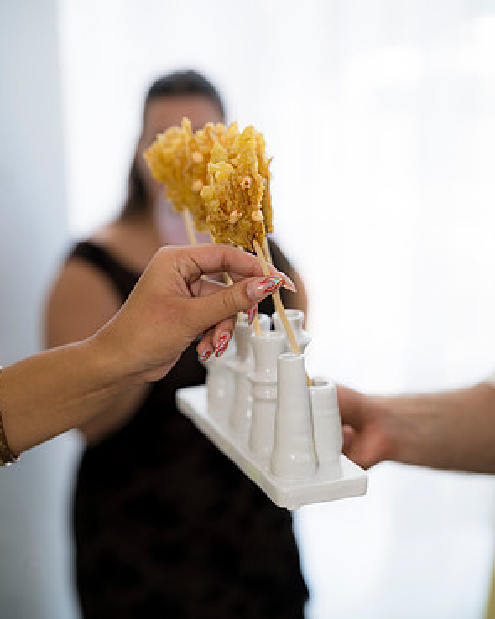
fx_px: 1154
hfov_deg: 24.2
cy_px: 310
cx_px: 247
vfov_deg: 30.0
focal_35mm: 63
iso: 100
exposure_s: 1/160
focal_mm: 55
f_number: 2.2
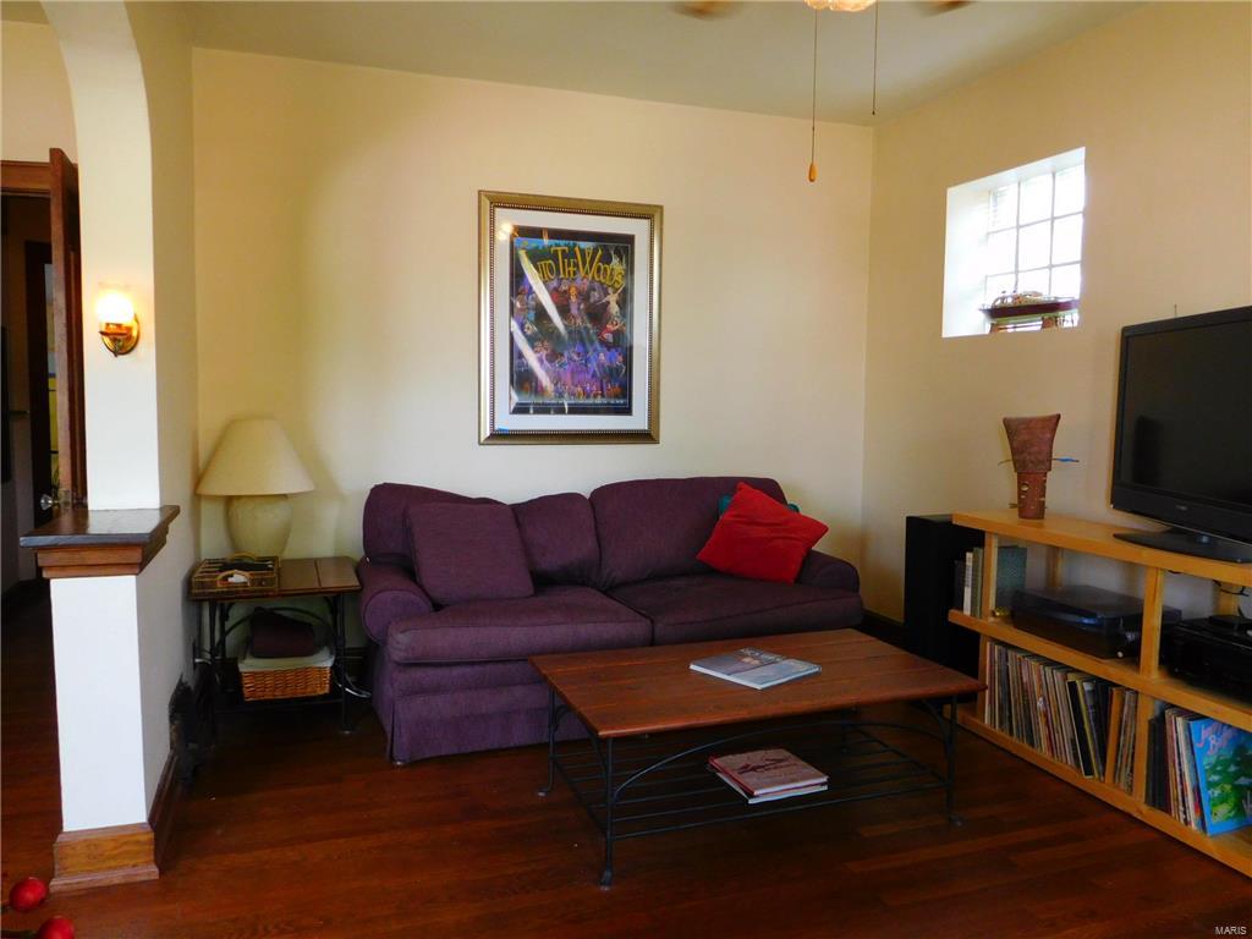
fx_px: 904
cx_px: 626
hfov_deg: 69.4
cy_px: 470
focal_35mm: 25
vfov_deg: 54.9
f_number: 3.4
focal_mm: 4.5
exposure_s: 1/30
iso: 220
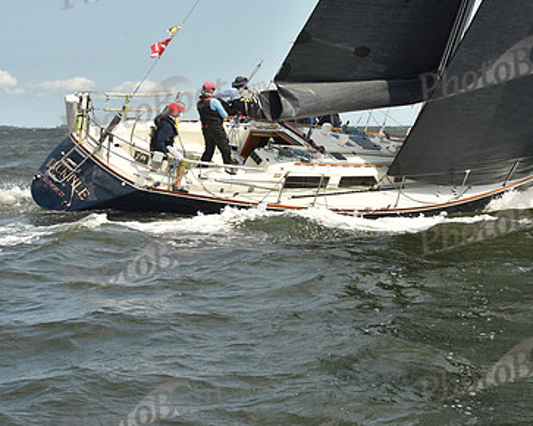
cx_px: 344
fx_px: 1655
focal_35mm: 105
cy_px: 162
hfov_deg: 18.3
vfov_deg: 14.6
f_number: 8
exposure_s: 1/800
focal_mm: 70
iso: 250
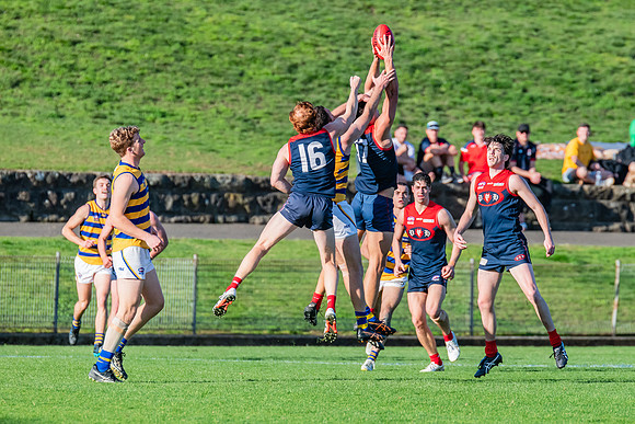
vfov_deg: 2.4
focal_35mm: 567
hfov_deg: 3.6
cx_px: 336
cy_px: 177
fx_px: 10003
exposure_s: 1/1600
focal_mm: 420
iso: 800
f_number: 7.1
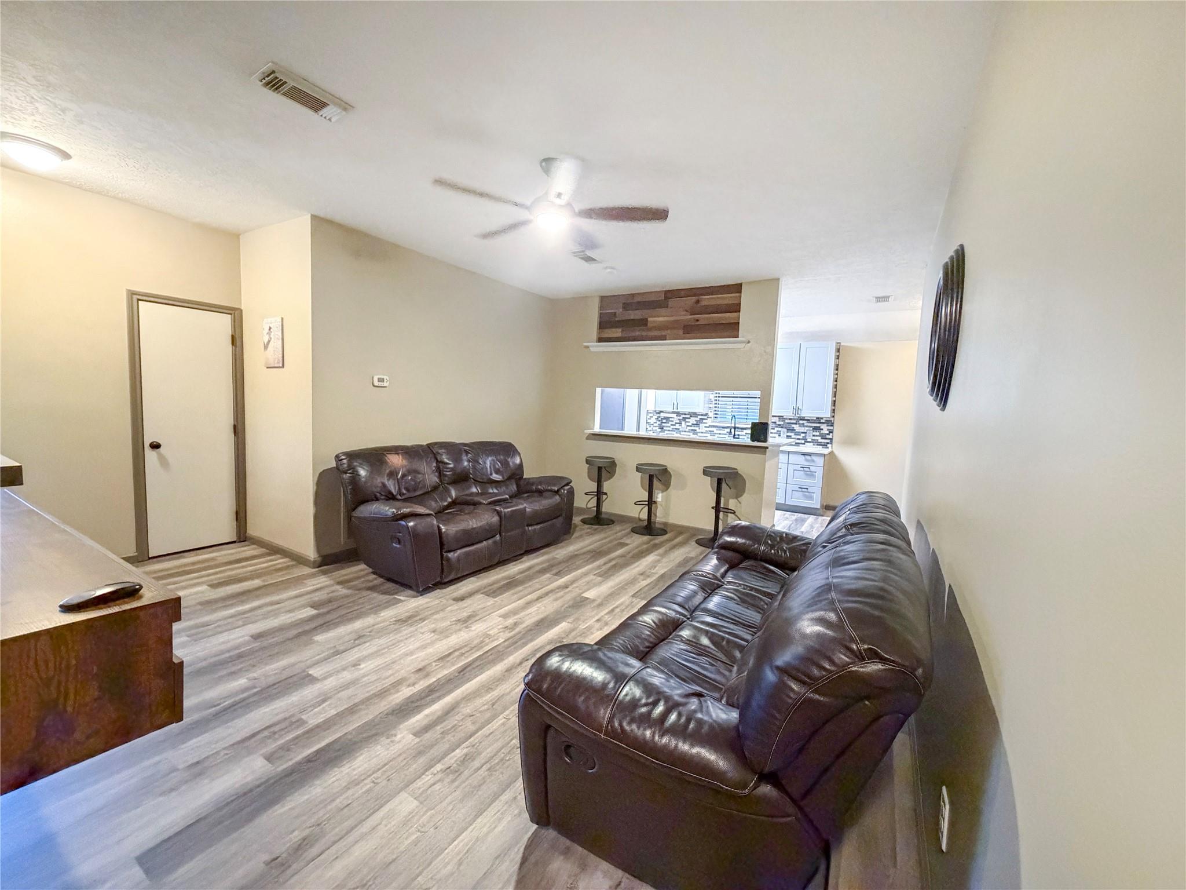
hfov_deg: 102.1
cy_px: 445
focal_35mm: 14
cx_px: 593
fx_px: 480
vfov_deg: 85.7
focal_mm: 2.22
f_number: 2.2
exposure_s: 1/60
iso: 1000
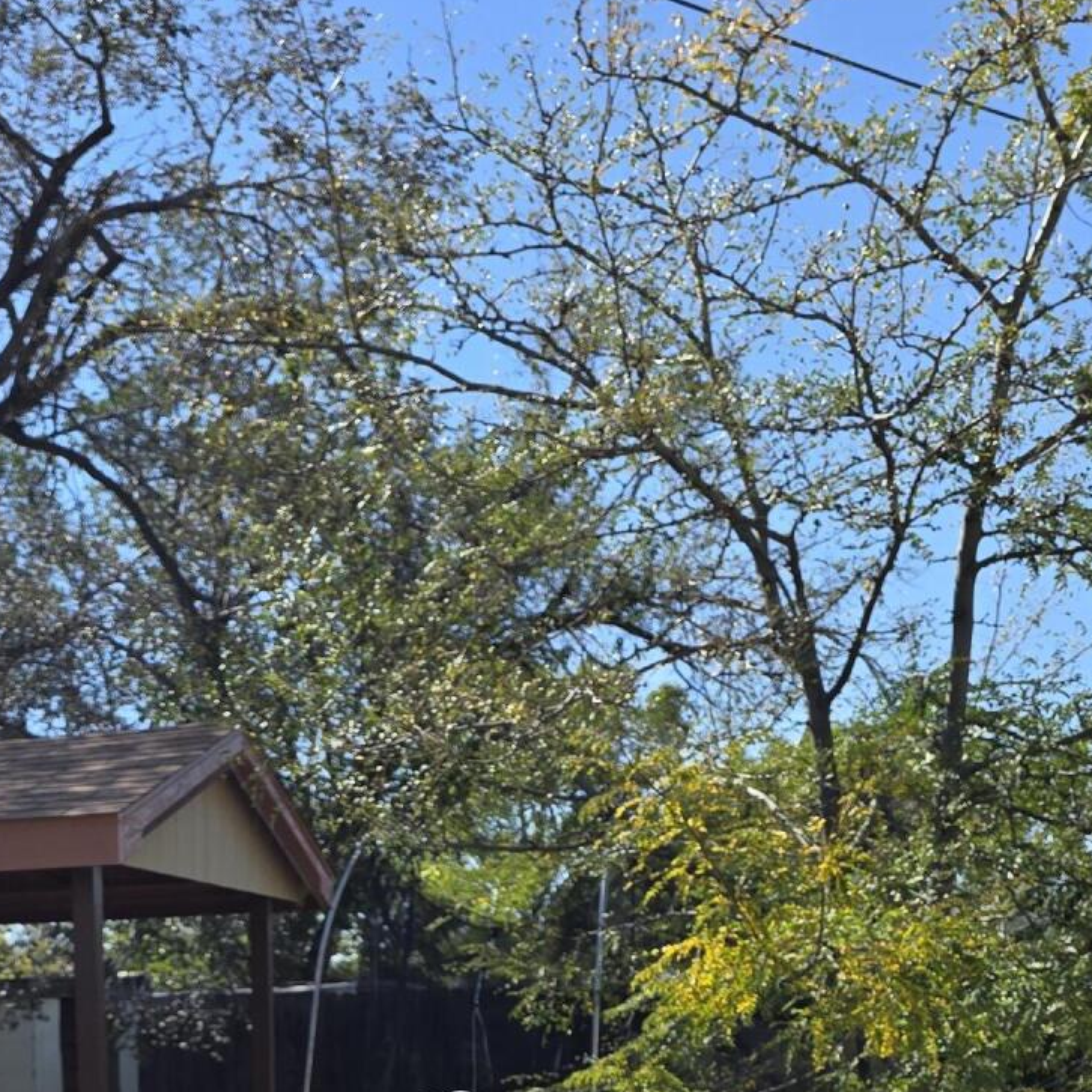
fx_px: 1999
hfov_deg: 29.6
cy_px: 1301
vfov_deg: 27.1
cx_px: 174
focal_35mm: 56
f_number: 1.7
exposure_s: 1/616
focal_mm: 6.3
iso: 12
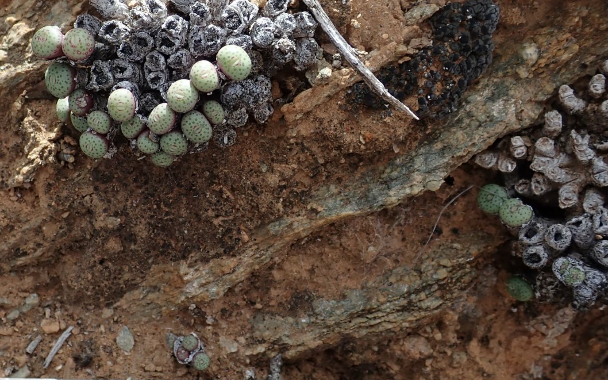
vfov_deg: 24.0
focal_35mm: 54
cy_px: 171
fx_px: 895
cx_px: 182
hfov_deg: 37.0
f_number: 3.5
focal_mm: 6.42
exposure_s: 1/400
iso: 100
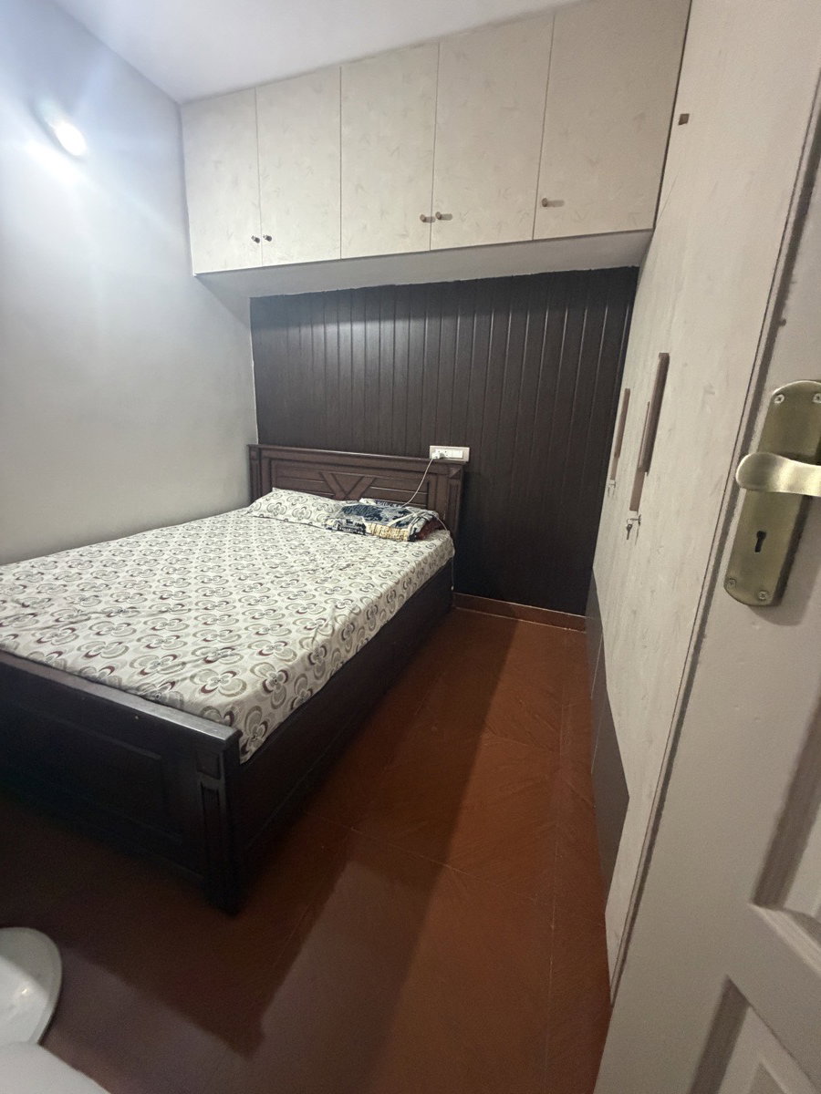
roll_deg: -3.9
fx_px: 443
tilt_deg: -14.8
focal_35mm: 14
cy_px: 547
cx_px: 410
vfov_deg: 102.1
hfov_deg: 85.7
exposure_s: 1/50
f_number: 2.2
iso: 800
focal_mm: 2.22
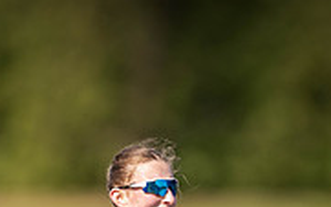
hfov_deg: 1.1
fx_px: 17720
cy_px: 292
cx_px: 289
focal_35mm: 1965
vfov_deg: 0.7
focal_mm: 600
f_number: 4
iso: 280
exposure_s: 1/2500
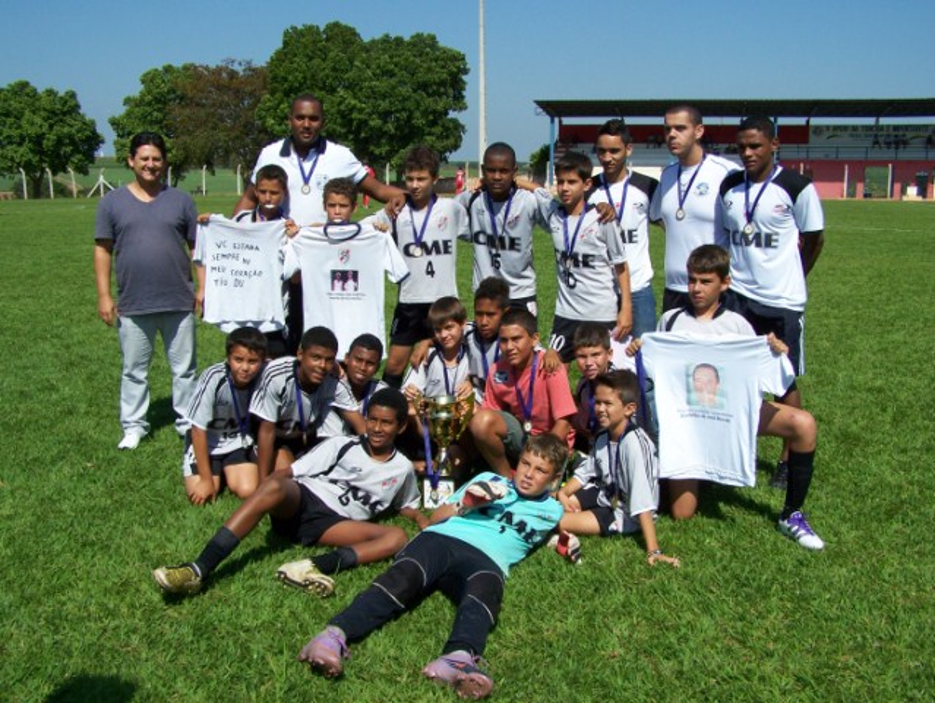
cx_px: 468
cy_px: 352
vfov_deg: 37.8
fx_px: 1027
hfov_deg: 49.0
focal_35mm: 38
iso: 80
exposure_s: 1/1000
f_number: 4
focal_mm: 6.3
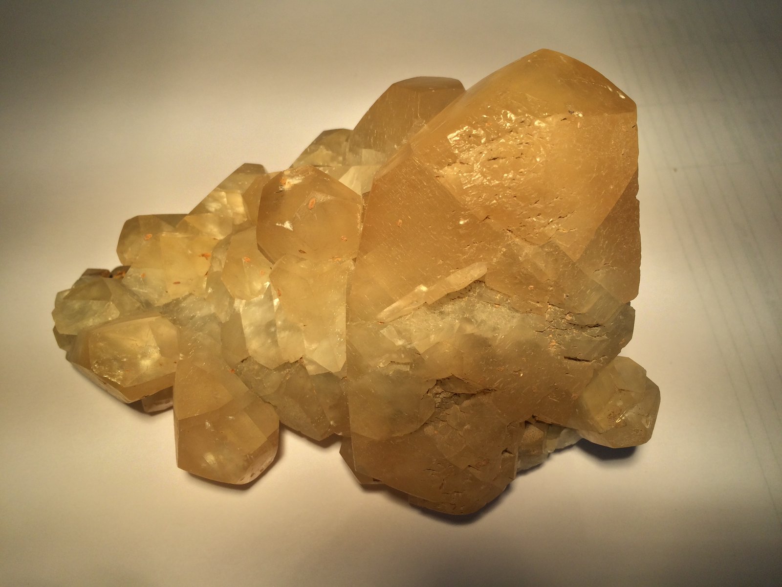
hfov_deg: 61.7
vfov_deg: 48.2
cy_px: 294
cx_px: 391
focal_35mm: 29
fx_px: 655
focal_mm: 4.15
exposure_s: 1/345
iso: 32
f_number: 2.2
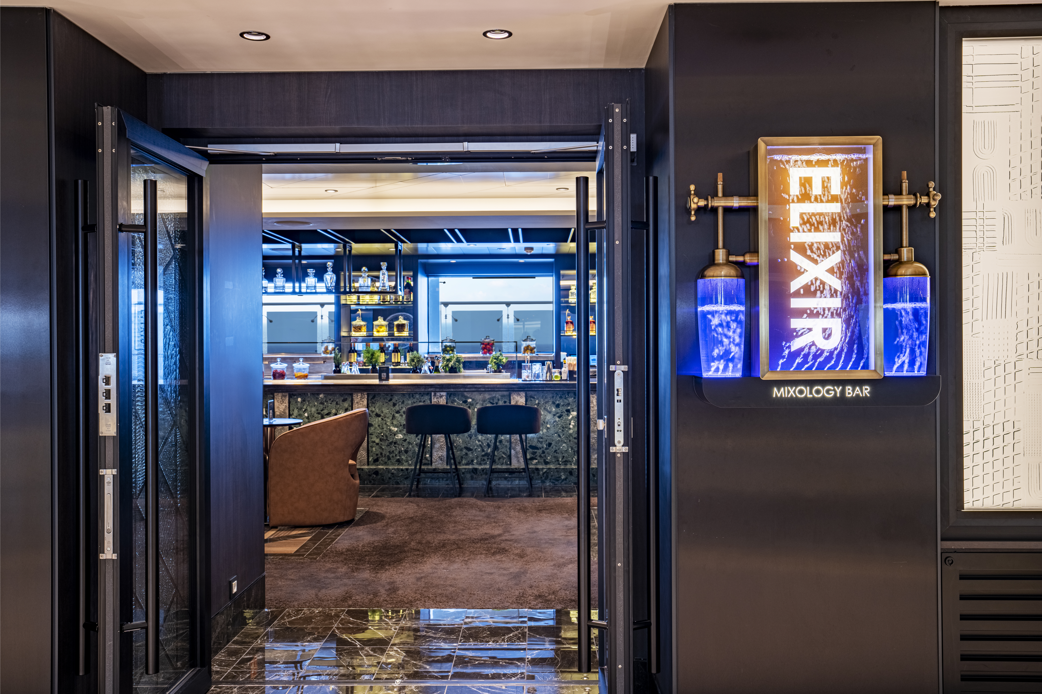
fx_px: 955
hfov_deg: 57.2
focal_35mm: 33
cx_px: 521
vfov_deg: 40.0
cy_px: 347
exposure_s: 1/20
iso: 200
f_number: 9
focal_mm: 33
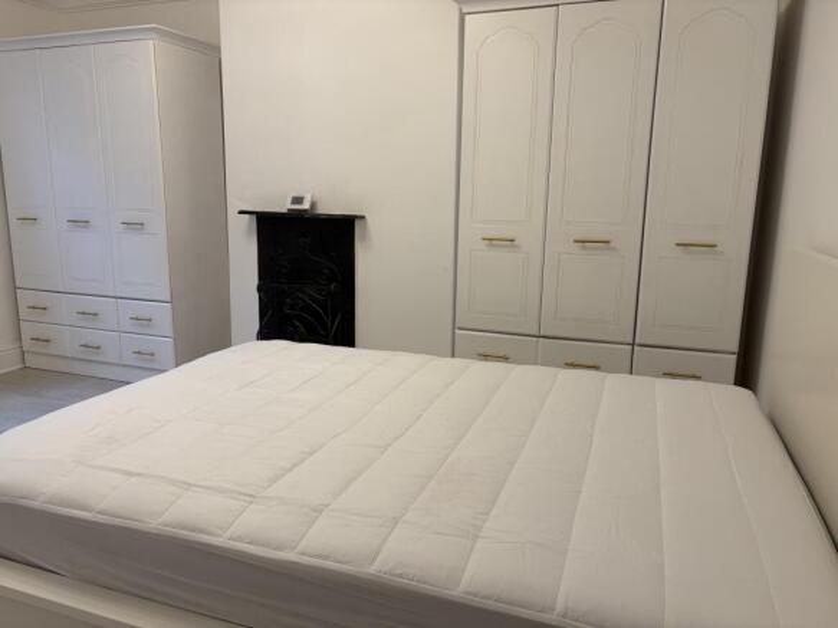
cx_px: 419
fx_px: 629
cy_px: 314
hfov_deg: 67.3
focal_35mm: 26
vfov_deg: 53.0
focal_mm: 5.96
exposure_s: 1/122
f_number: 1.6
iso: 100
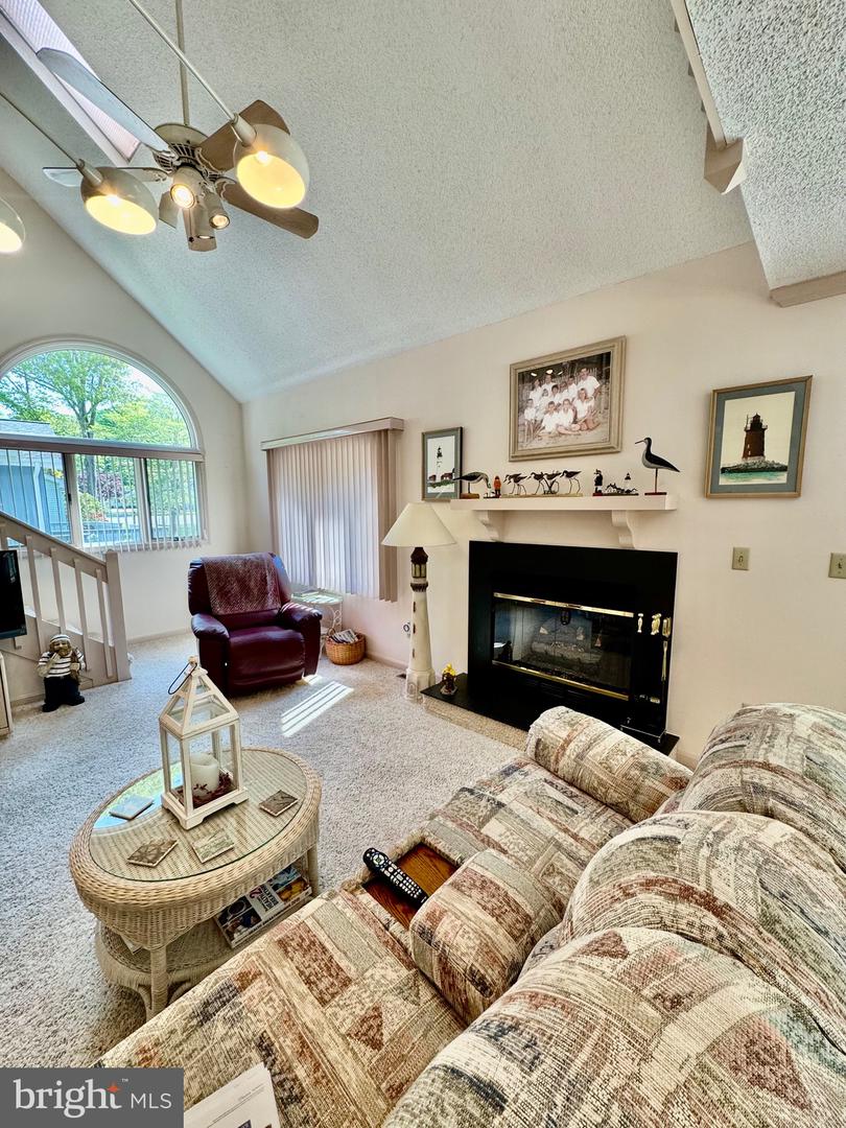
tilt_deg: -6.7
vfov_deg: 102.1
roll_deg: +1.6
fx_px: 456
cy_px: 564
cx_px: 423
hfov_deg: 85.7
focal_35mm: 14
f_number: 2.2
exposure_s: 1/120
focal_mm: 2.22
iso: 160
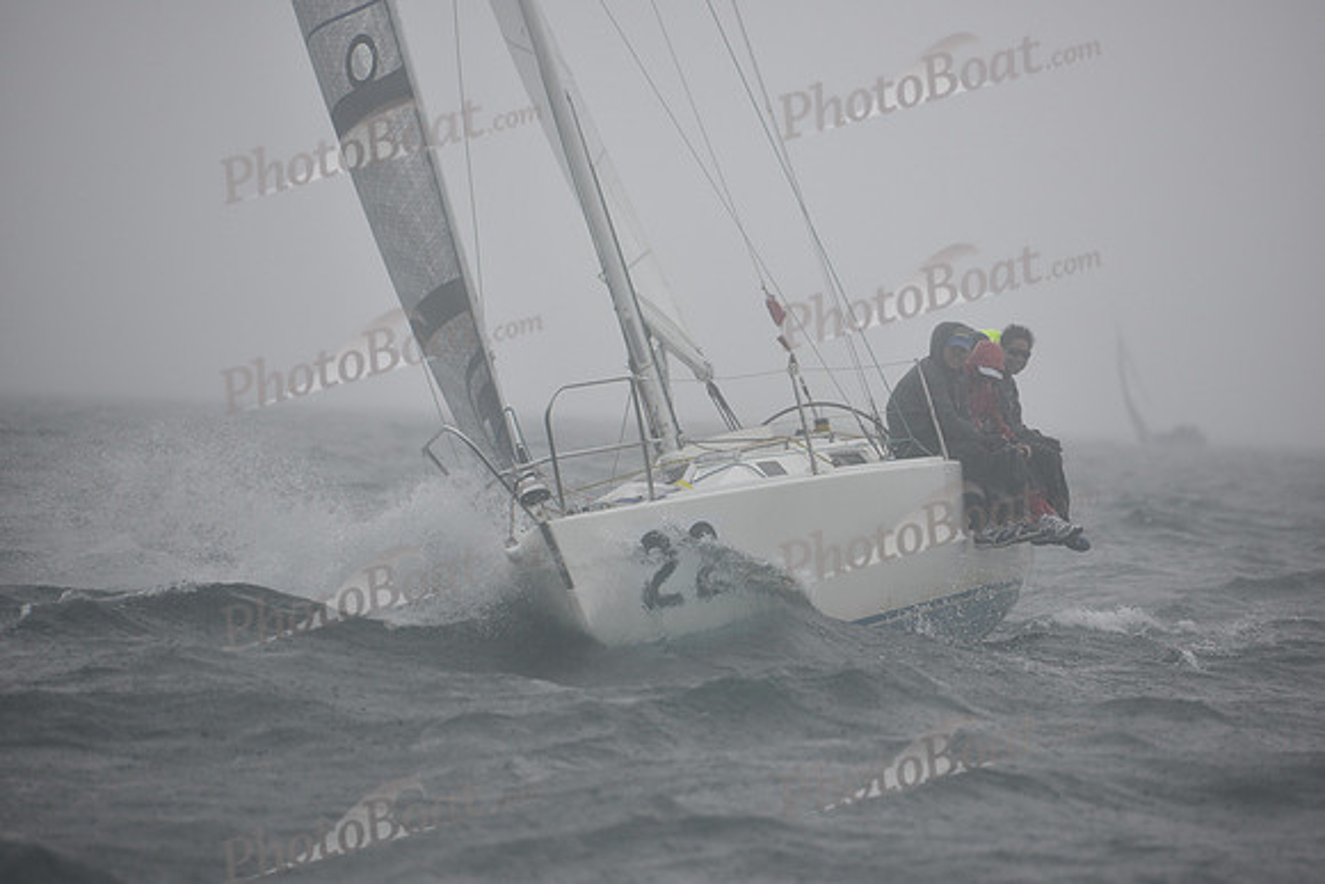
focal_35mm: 200
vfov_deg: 6.9
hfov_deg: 10.3
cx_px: 662
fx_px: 7362
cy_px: 442
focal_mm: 200
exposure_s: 1/640
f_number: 3.5
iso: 400
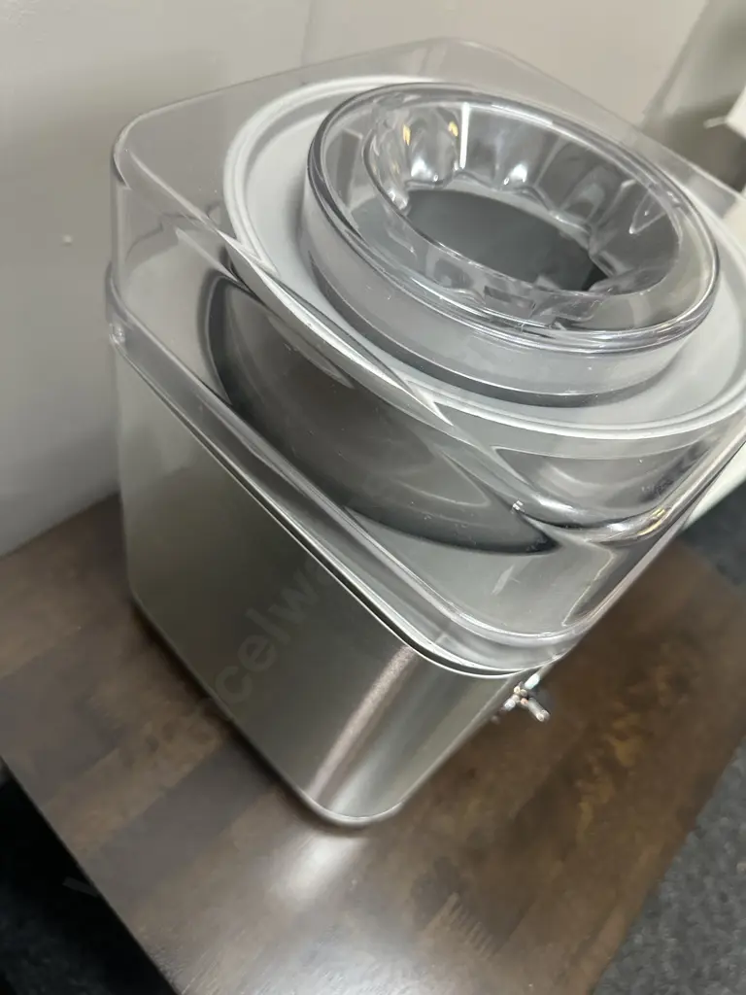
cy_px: 498
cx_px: 373
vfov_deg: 71.6
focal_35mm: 24
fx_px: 690
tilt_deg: -51.9
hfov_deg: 56.8
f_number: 1.78
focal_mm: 6.86
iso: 500
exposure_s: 1/50
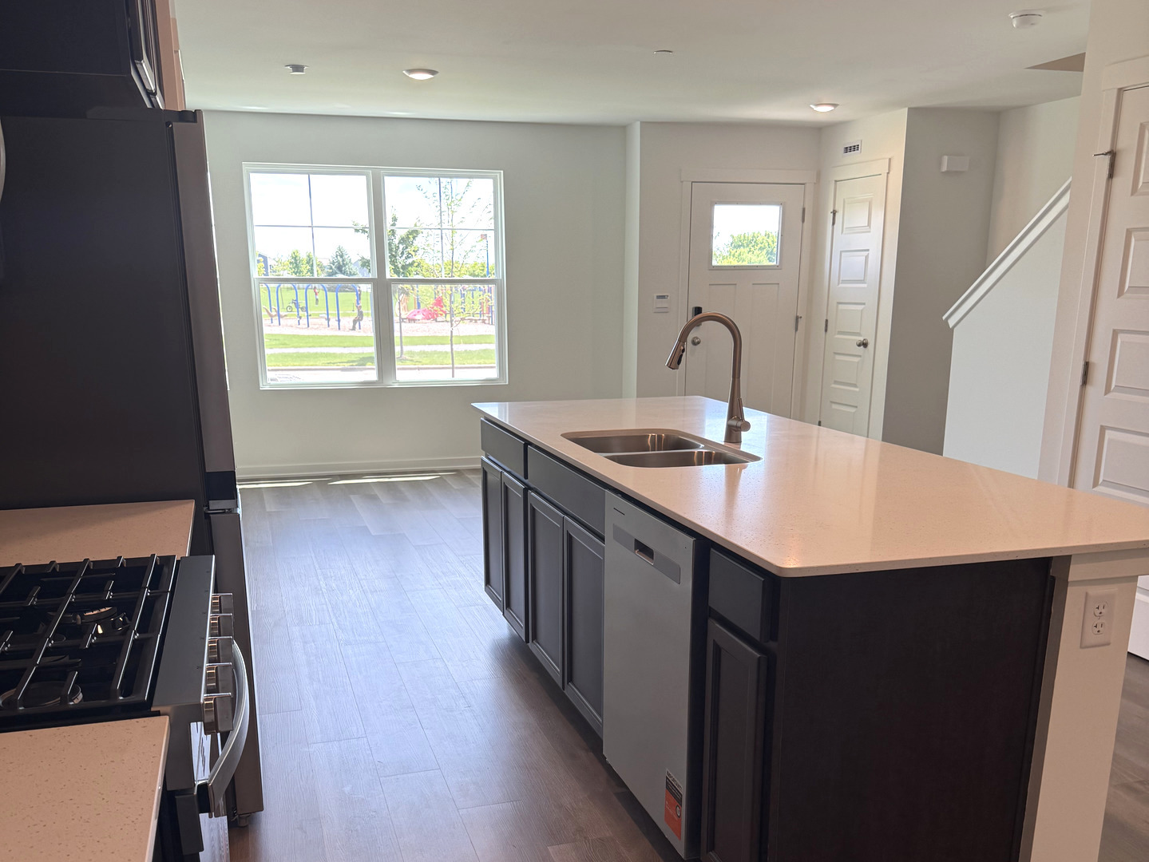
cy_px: 431
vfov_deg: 56.8
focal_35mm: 24
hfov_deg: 71.6
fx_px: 797
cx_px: 574
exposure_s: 1/228
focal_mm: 6.76
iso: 100
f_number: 1.78
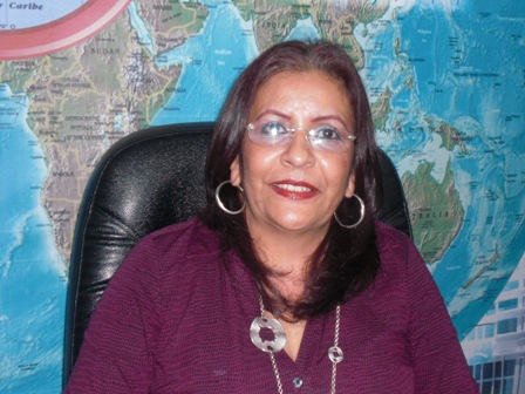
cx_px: 262
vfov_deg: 28.6
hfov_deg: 37.5
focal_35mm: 51
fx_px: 773
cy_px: 197
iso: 200
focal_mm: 8.44
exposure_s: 1/60
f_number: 3.6
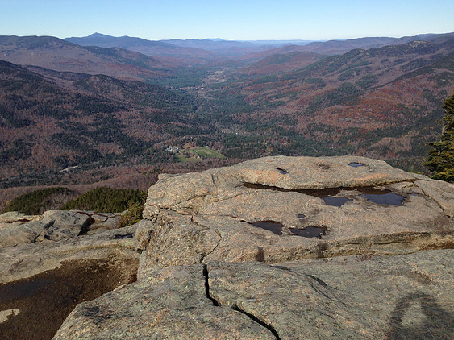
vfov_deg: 41.8
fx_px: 446
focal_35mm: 34
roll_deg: +1.0
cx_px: 223
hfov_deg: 54.0
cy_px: 167
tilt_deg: -17.5
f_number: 2.4
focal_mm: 4.12
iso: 50
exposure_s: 1/1595
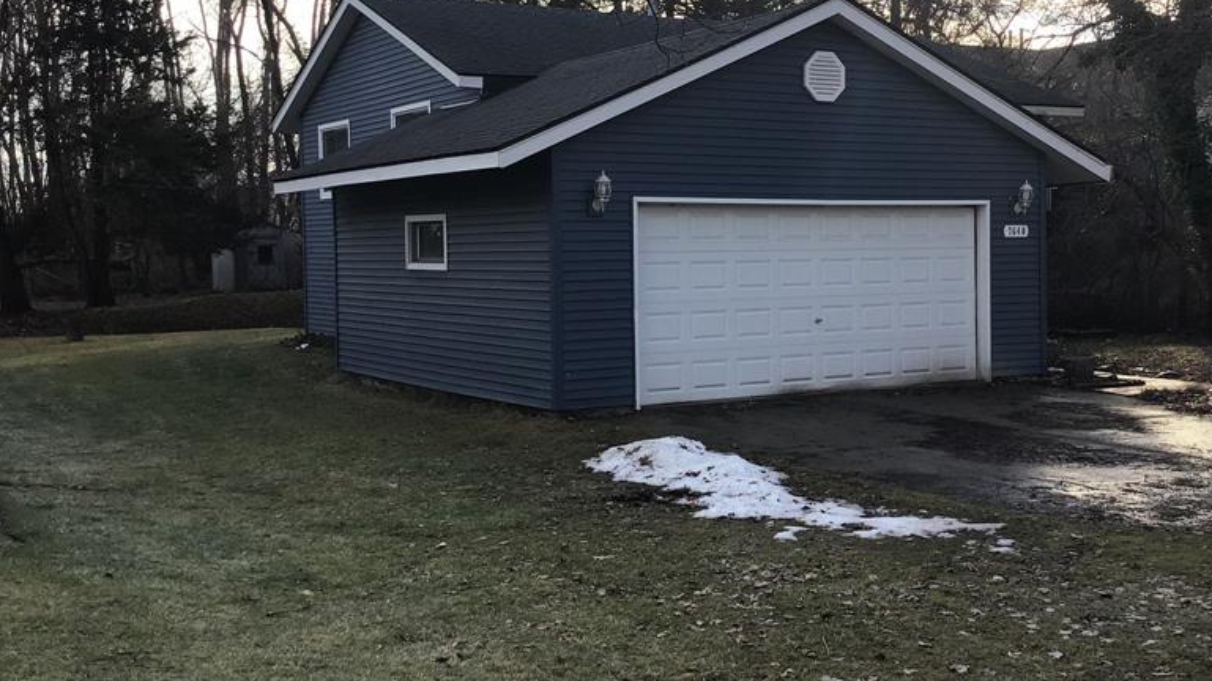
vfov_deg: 26.5
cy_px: 306
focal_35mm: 45
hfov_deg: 45.4
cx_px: 679
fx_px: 1446
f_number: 2.4
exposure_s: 1/353
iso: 25
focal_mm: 3.3
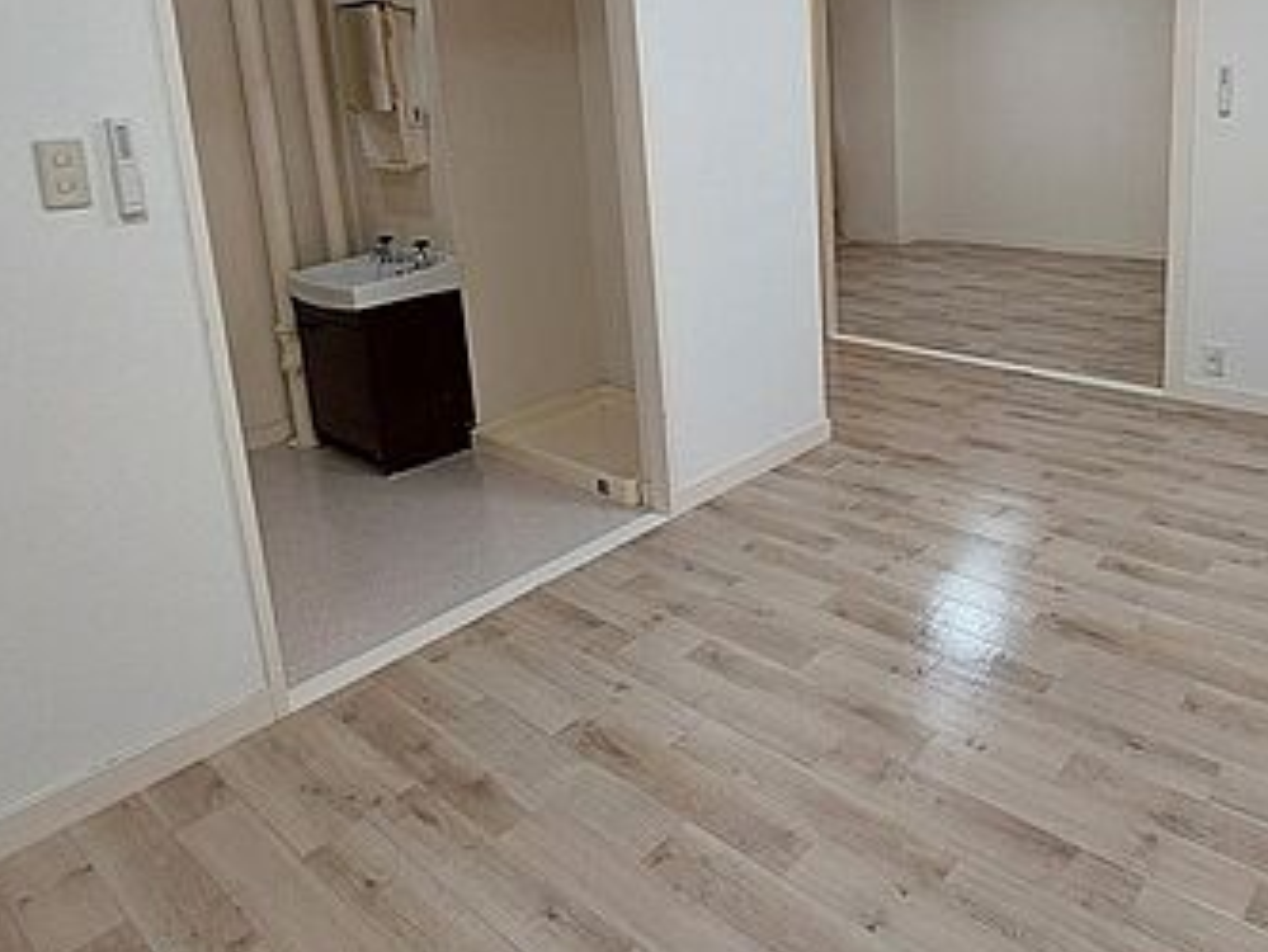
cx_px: 880
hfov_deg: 66.8
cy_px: 267
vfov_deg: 53.0
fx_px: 916
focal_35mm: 25
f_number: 2.2
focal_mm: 1.74
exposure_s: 1/60
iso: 125
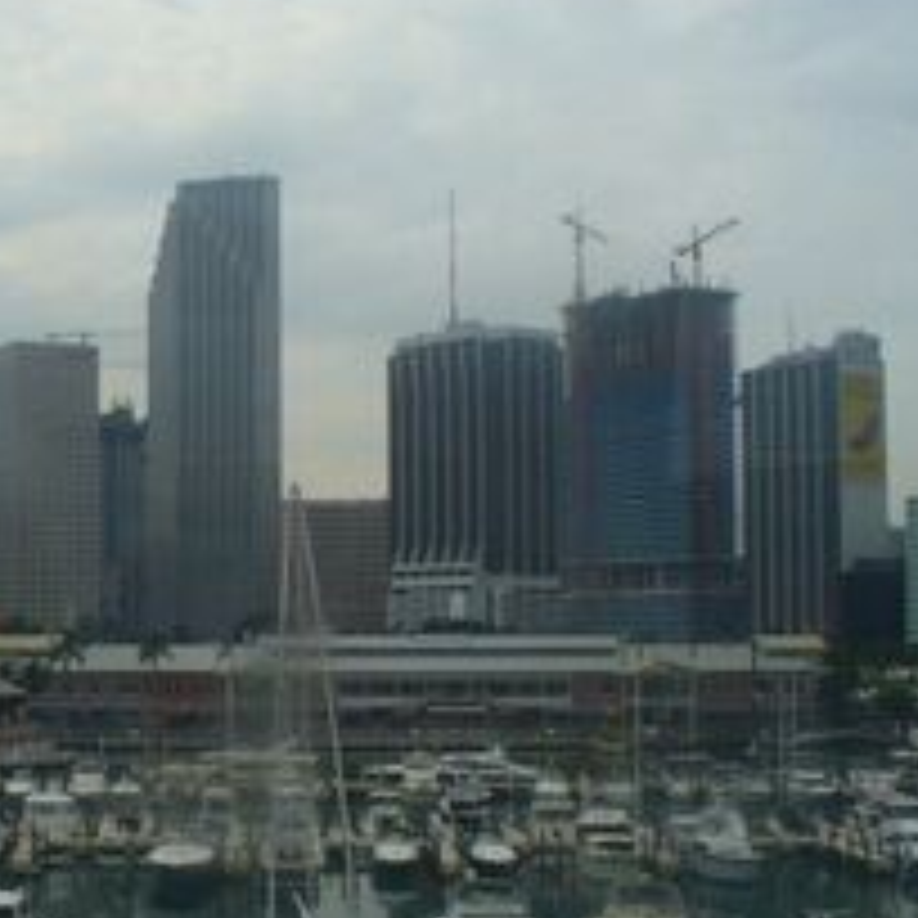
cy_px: 540
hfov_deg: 26.2
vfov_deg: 26.8
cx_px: 140
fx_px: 1920
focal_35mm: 64
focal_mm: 6.1
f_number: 5.6
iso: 80
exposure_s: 1/160
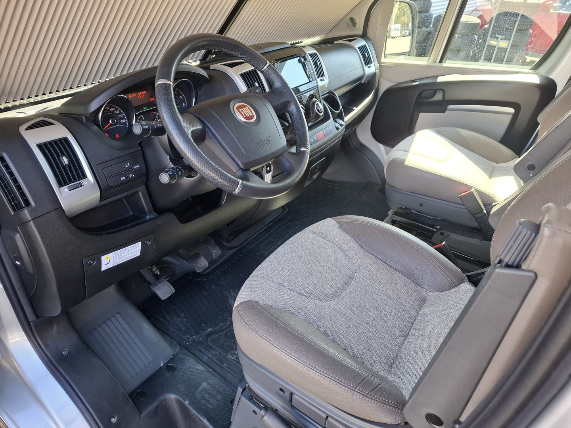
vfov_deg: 58.9
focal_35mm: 23
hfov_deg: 73.9
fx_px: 379
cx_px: 286
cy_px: 214
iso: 64
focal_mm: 5.54
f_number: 1.8
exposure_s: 1/100
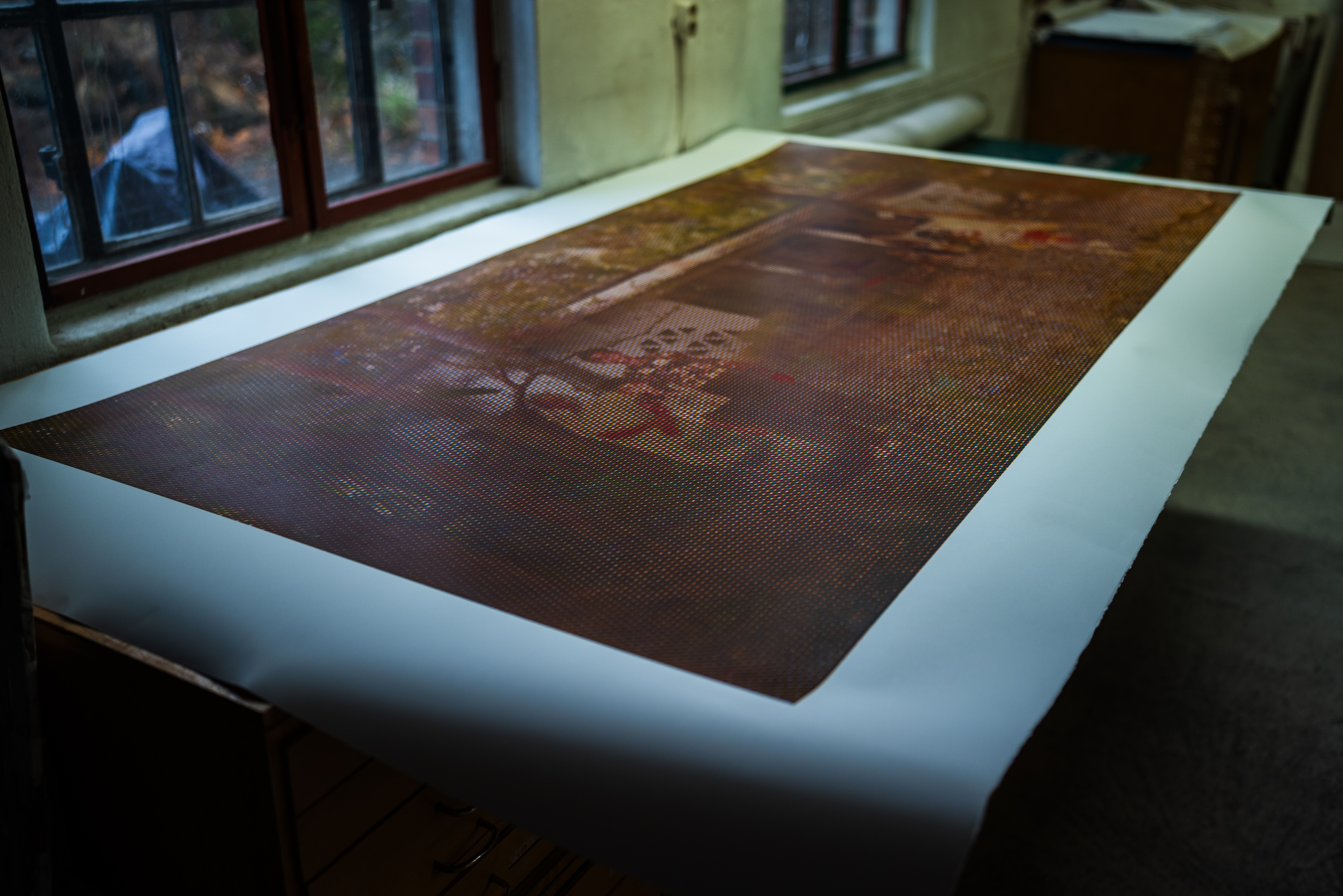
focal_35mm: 35
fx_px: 1306
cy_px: 448
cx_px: 672
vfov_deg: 37.9
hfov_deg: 54.4
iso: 400
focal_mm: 35
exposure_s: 1/200
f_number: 1.4
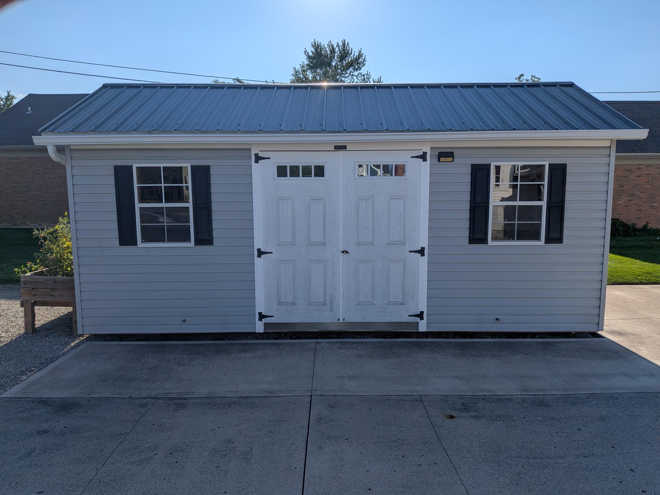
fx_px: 458
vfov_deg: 56.8
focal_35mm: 24
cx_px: 330
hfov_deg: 71.6
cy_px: 248
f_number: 1.7
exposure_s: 1/2985
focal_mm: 4.53
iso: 29
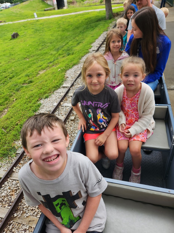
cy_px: 116
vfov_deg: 73.9
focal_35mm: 23
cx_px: 87
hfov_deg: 58.9
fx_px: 154
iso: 32
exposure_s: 1/180
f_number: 1.8
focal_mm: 5.4
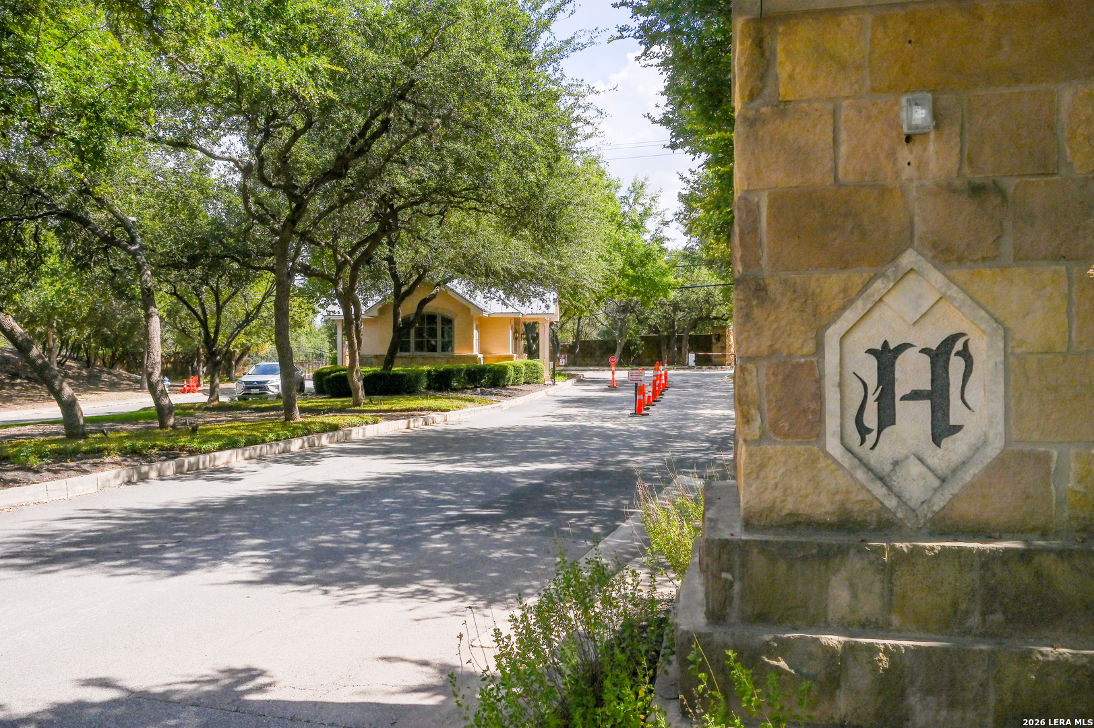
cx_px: 547
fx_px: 835
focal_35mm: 28
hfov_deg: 66.4
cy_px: 364
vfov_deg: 47.1
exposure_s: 1/1600
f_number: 18
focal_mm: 27.5
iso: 1600
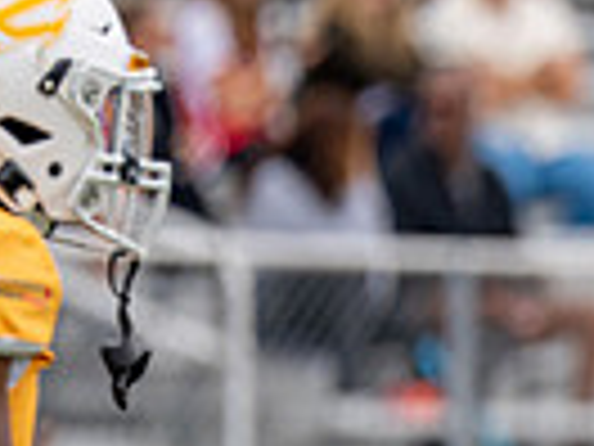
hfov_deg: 1.8
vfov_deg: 1.3
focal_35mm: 1119
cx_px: 1243
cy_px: 595
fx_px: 19202
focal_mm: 200
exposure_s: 1/3200
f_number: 2.8
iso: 200
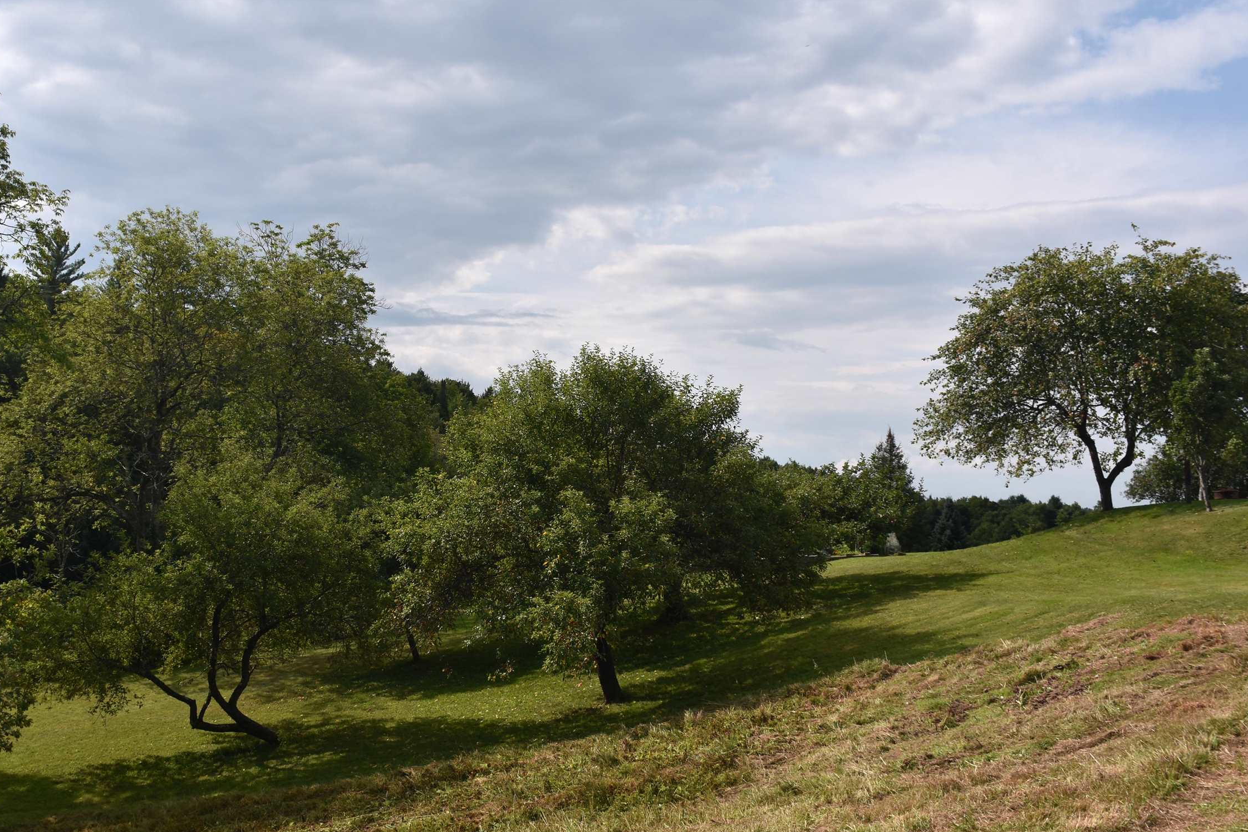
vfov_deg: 35.9
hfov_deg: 51.2
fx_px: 1282
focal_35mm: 37
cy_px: 434
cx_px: 449
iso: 100
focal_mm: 18
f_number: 5.6
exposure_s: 1/250
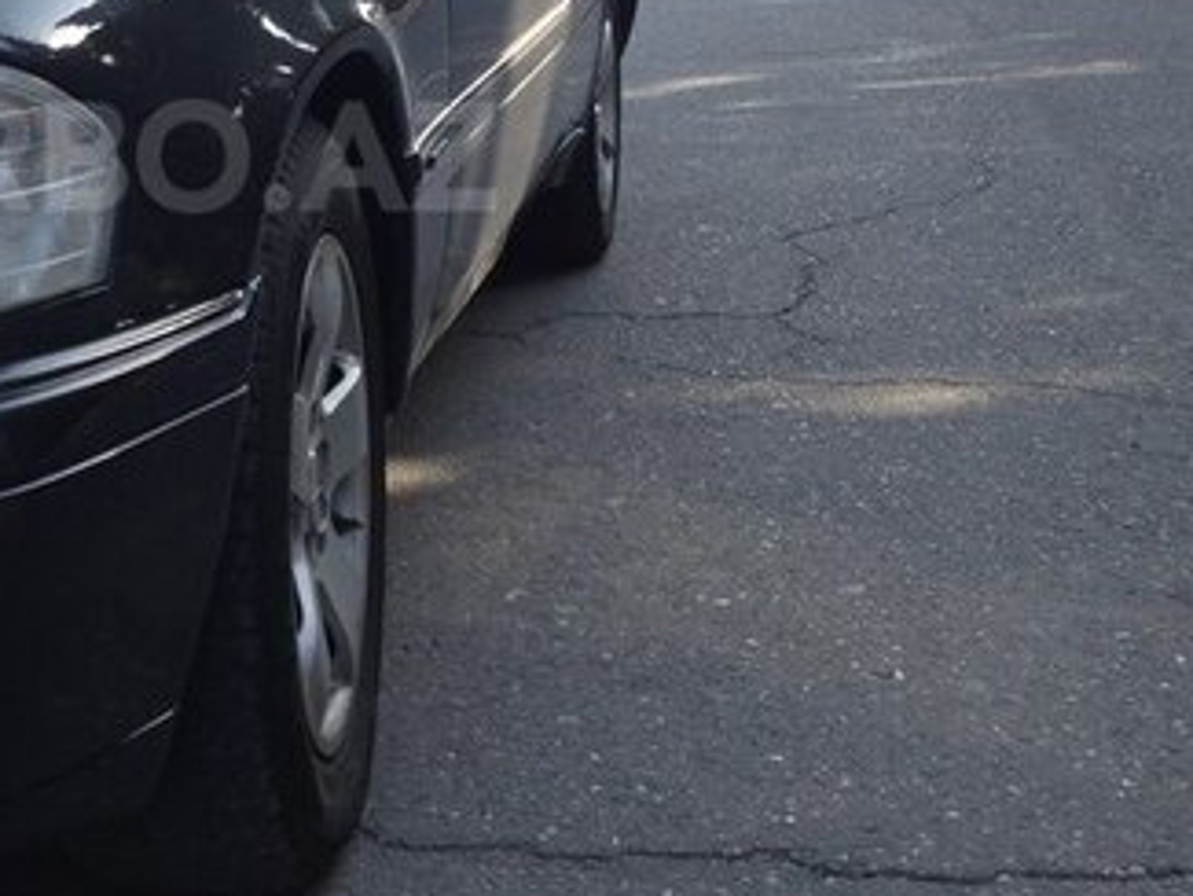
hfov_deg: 26.5
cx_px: 121
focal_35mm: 71
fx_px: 2448
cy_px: 156
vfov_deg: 20.5
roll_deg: -1.4
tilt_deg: -7.7
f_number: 2.4
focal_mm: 4.28
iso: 50
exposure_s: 1/329
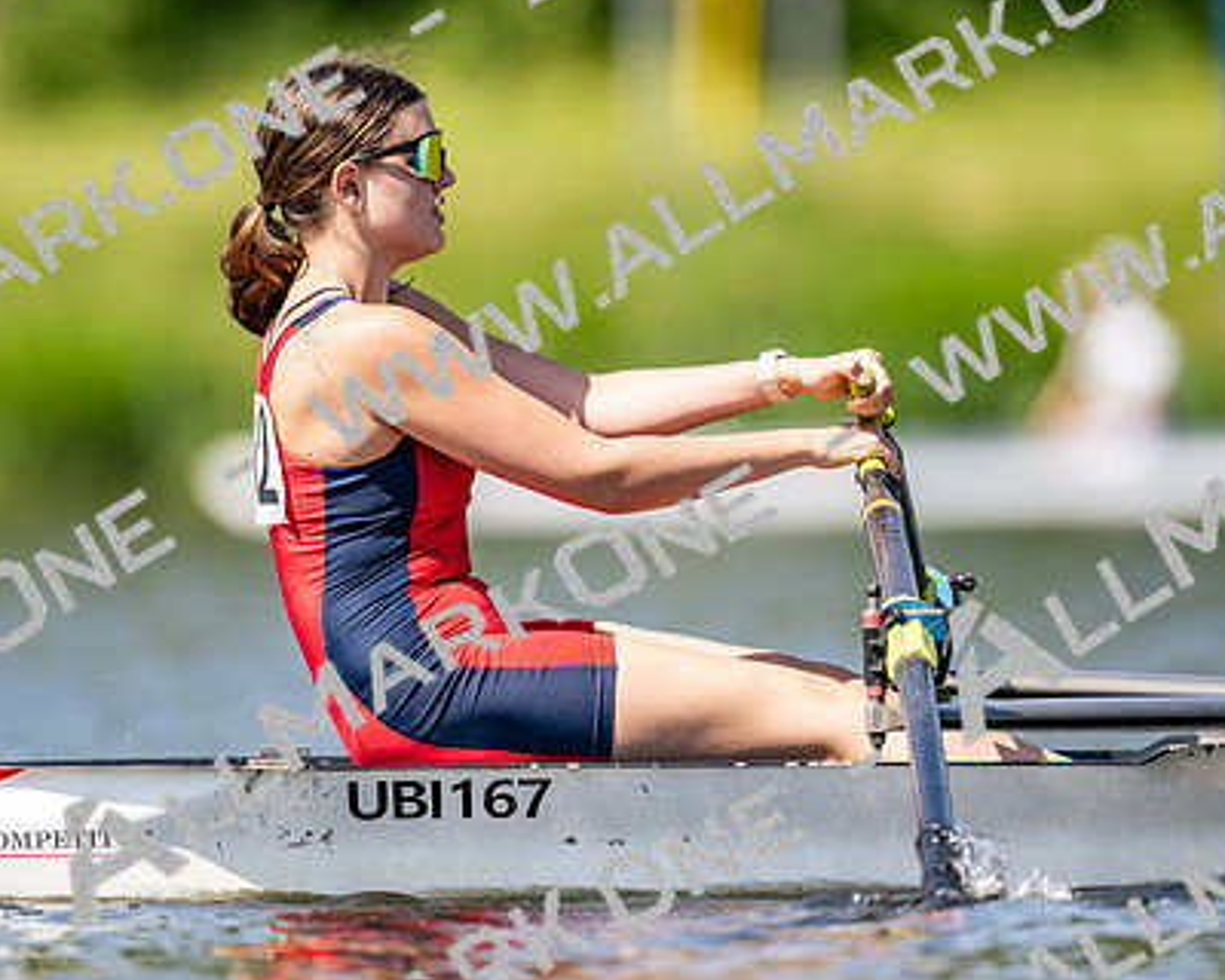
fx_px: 29621
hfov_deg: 2.4
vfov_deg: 1.9
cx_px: 686
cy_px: 455
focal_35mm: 817
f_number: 4
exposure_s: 1/2500
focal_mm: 600
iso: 320
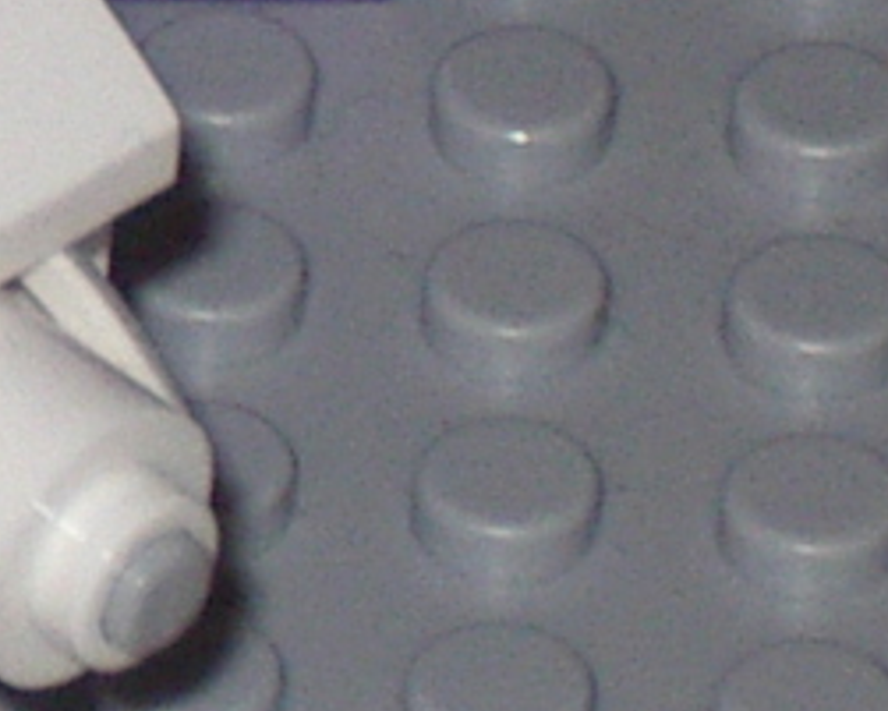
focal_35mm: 710
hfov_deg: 2.7
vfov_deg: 2.2
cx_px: -1192
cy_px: -474
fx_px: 18667
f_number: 5
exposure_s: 1/125
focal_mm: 17.4
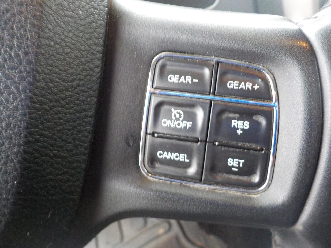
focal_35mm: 30
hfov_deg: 60.0
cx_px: 166
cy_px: 124
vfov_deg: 46.8
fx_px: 287
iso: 400
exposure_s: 1/15
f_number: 3.3
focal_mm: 4.1
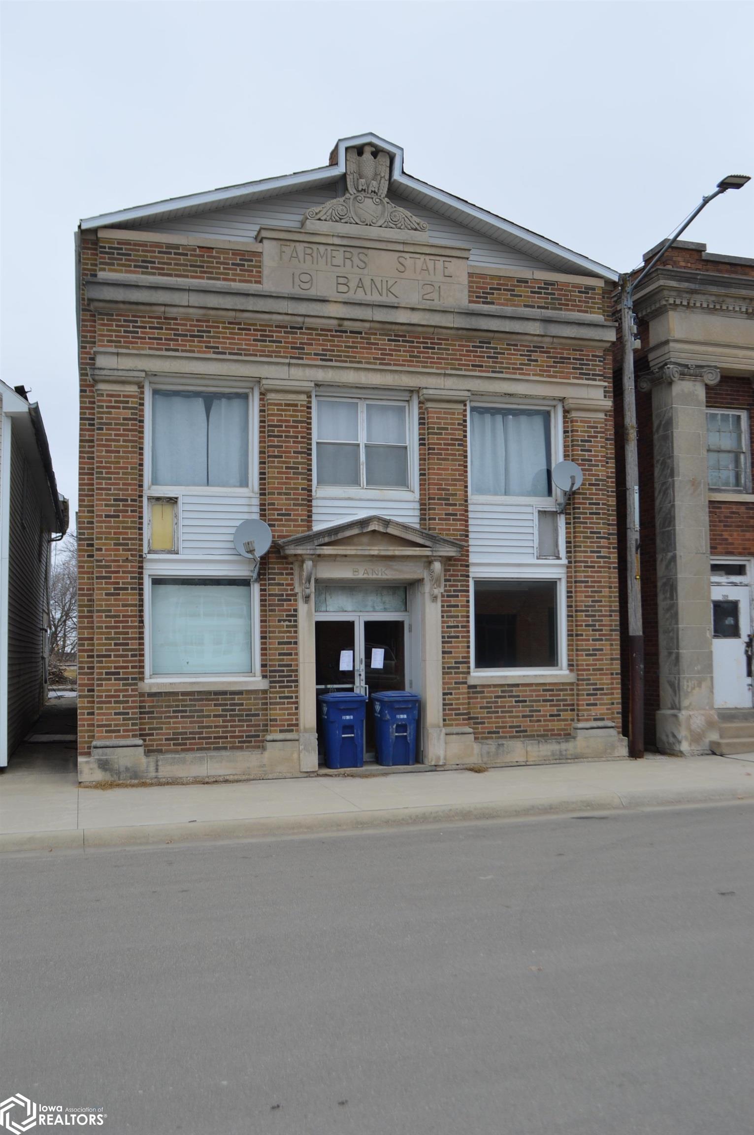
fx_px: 1039
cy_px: 568
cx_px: 377
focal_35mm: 33
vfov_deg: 57.3
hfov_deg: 39.9
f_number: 6.3
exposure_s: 1/160
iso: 100
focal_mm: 22
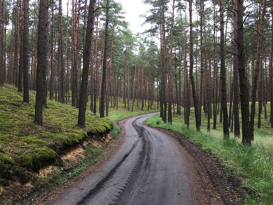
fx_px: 229
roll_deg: +1.2
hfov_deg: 61.7
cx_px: 136
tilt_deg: +0.9
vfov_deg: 48.2
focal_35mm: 29
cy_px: 102
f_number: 2.2
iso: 25
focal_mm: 4.15
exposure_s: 1/101
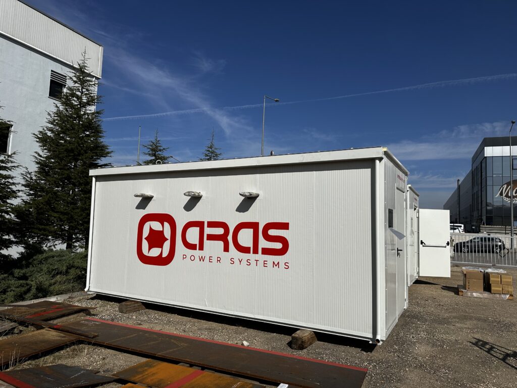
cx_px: 258
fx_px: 358
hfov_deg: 71.6
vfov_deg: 56.8
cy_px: 194
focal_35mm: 24
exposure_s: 1/13699
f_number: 1.78
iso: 80
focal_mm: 6.86
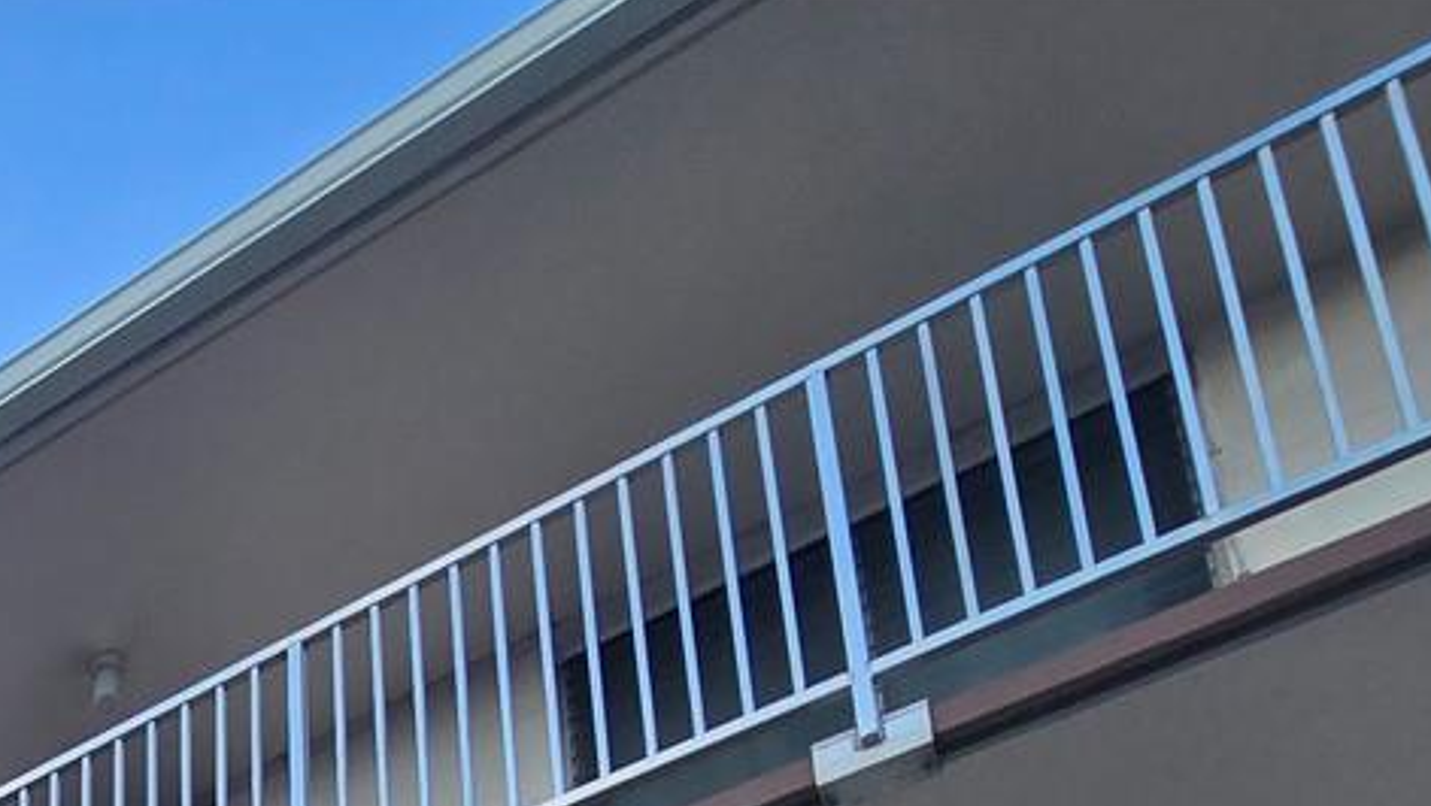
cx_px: -258
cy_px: 1800
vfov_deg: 16.0
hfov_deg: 34.8
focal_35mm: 48
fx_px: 1822
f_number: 2.2
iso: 50
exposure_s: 1/528
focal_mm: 2.2
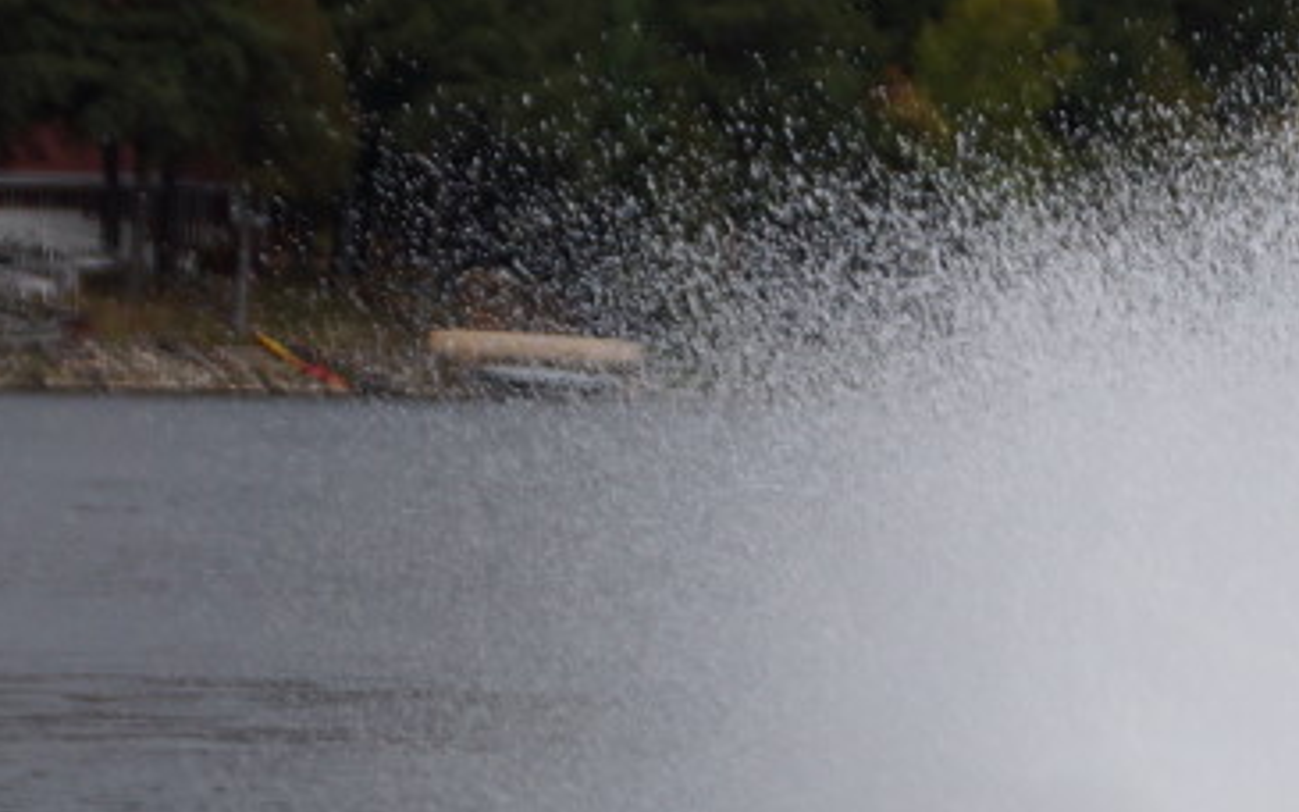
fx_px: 11610
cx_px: 1456
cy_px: 548
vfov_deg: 4.0
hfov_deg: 6.4
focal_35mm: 328
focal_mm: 70
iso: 100
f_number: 6.3
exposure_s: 1/200
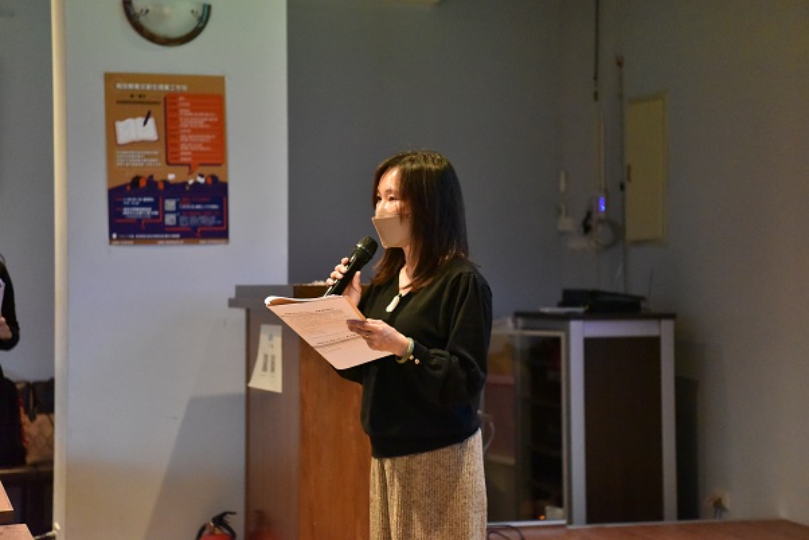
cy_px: 270
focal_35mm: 70
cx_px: 404
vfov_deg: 19.5
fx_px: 1574
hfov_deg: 28.8
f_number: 2.8
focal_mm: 70
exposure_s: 1/400
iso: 10000
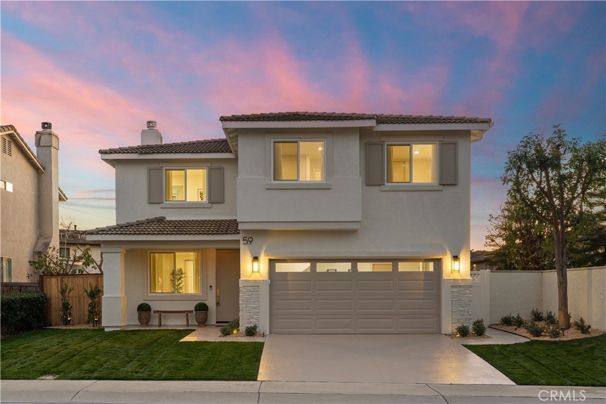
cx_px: 303
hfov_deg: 54.4
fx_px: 589
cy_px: 202
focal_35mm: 35
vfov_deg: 37.9
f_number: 8
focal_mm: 35
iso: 800
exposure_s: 1/2.5
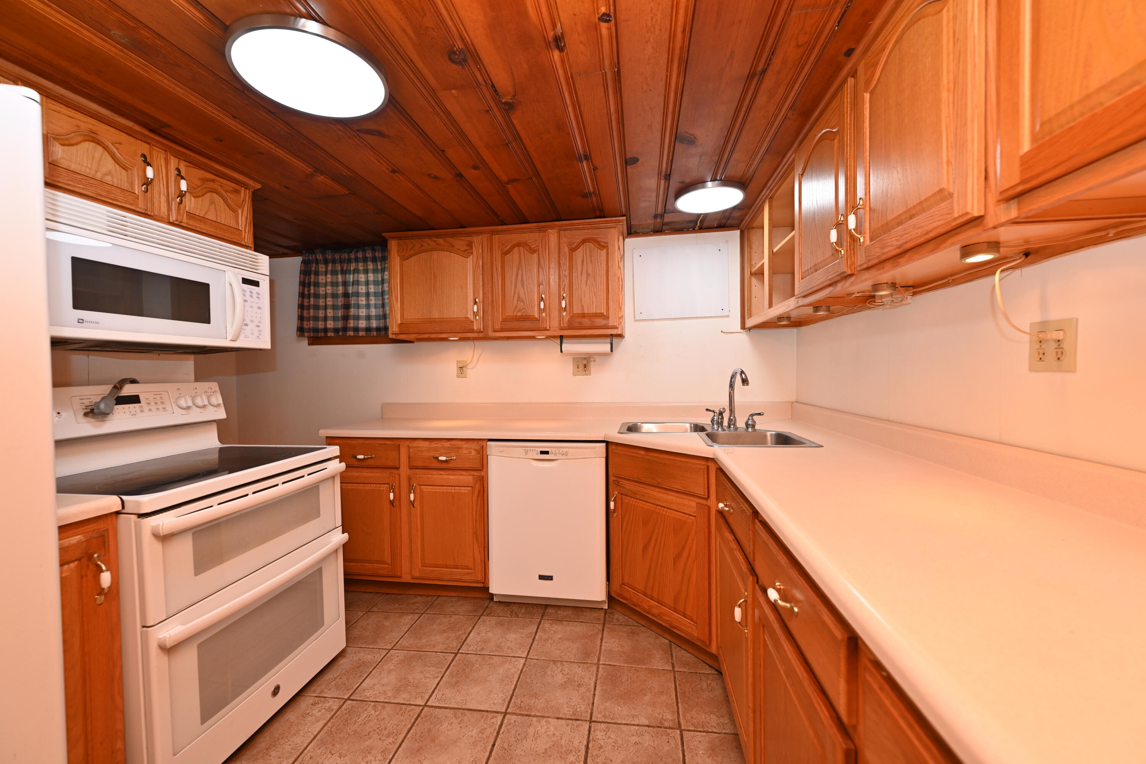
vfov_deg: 81.2
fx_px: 446
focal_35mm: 14
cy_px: 382
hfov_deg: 104.3
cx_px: 573
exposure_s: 1/60
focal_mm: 14
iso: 220
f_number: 4
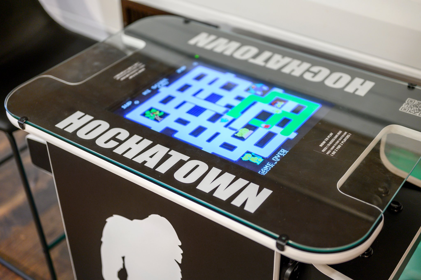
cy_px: 140
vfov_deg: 26.9
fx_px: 584
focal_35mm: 50
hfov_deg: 39.6
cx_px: 210
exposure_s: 1/60
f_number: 1.8
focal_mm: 50
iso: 500
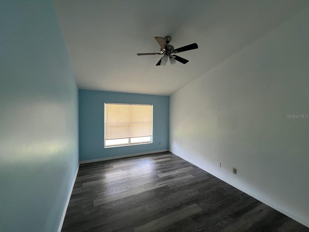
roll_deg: -1.4
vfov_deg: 89.9
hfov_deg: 106.2
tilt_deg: -1.7
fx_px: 116
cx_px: 154
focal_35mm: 13
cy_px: 116
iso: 100
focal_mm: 1.57
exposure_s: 1/99
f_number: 1.8
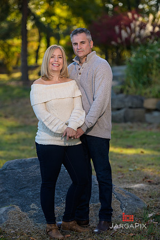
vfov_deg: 17.1
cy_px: 120
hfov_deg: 11.4
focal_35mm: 120
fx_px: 800
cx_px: 80
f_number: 3.2
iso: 200
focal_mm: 120
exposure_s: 1/500
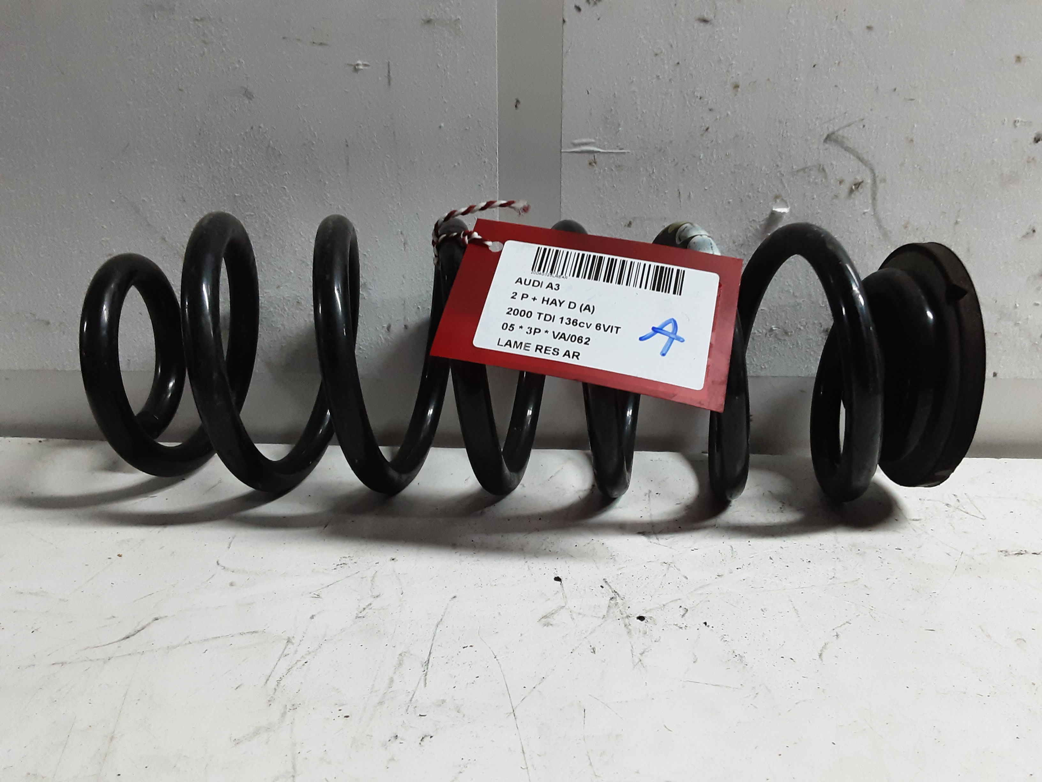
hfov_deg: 65.3
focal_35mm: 27
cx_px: 521
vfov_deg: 51.4
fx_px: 813
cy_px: 391
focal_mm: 2.91
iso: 160
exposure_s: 1/33
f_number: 1.9
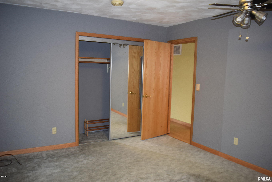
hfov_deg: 67.3
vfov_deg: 48.0
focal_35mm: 27
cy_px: 91
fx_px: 204
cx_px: 136
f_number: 3.5
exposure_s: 1/60
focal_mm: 18
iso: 900
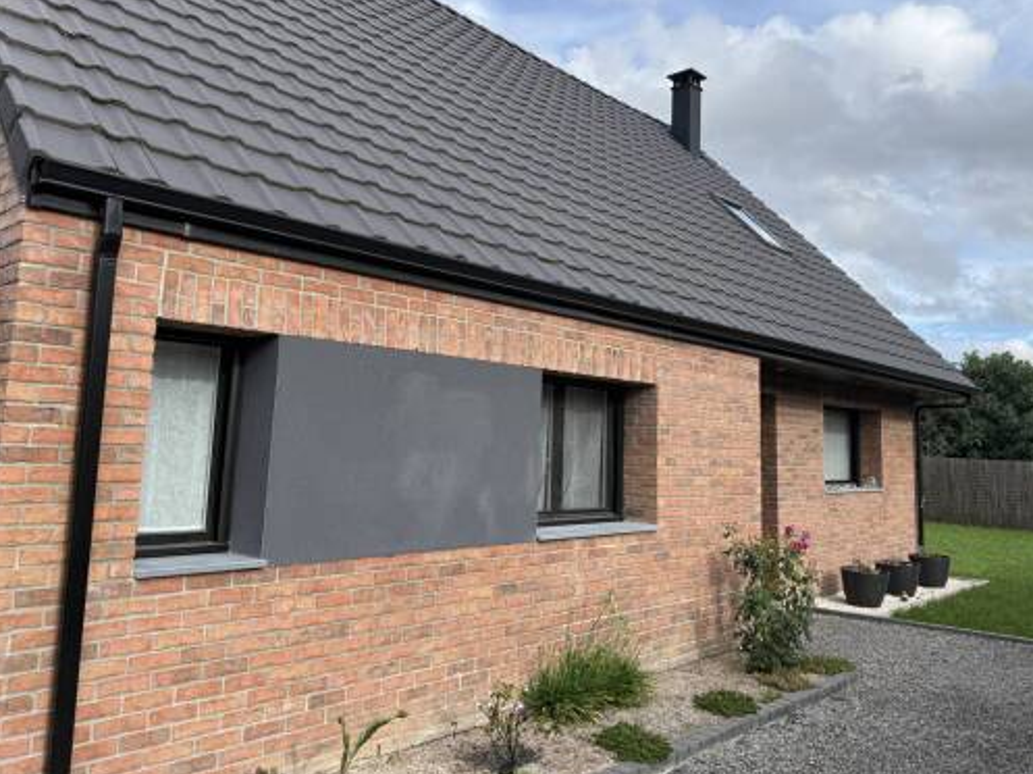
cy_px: 327
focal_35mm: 29
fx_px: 865
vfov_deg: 48.0
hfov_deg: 61.7
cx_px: 515
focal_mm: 6.76
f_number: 1.78
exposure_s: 1/2370
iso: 80
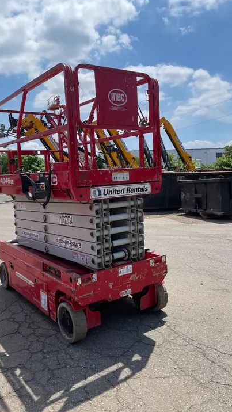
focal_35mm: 29
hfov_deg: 40.0
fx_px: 317
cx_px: 92
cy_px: 202
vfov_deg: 66.1
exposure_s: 1/4000
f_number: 1.6
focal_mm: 4.2
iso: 32
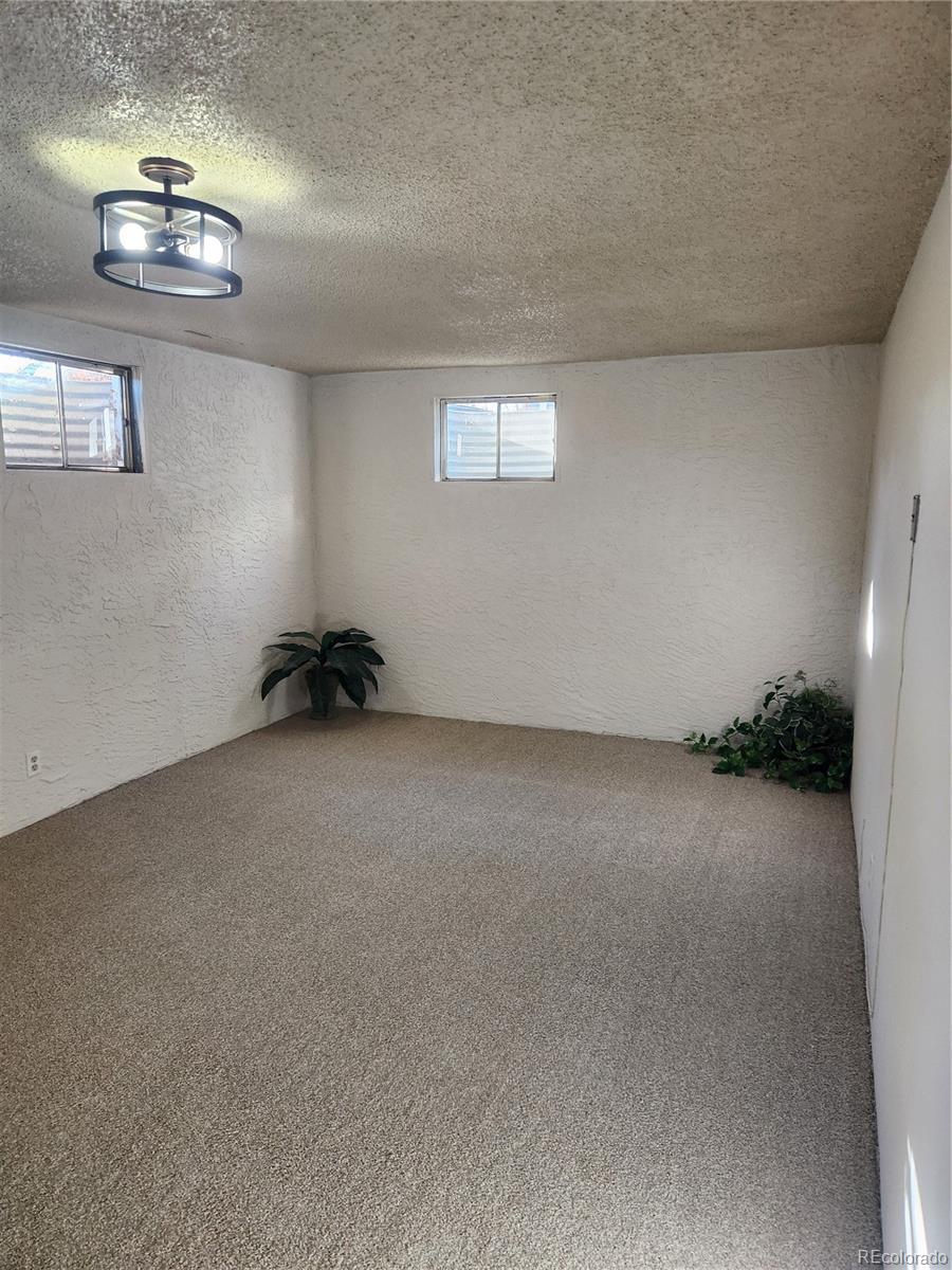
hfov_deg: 58.9
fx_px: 843
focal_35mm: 23
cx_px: 476
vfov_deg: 73.9
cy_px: 635
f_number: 1.8
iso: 200
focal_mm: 5.4
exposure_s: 1/120
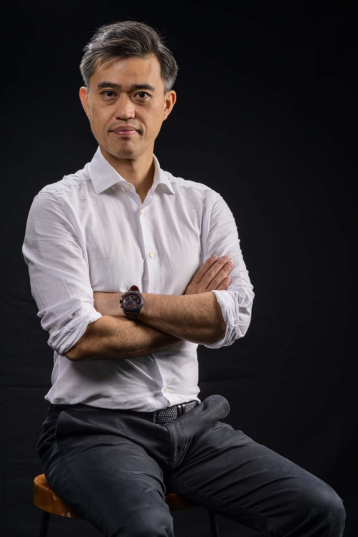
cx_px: 179
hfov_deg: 16.1
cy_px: 268
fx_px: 1268
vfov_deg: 23.9
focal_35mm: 85
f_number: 8
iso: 500
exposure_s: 1/200
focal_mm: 85
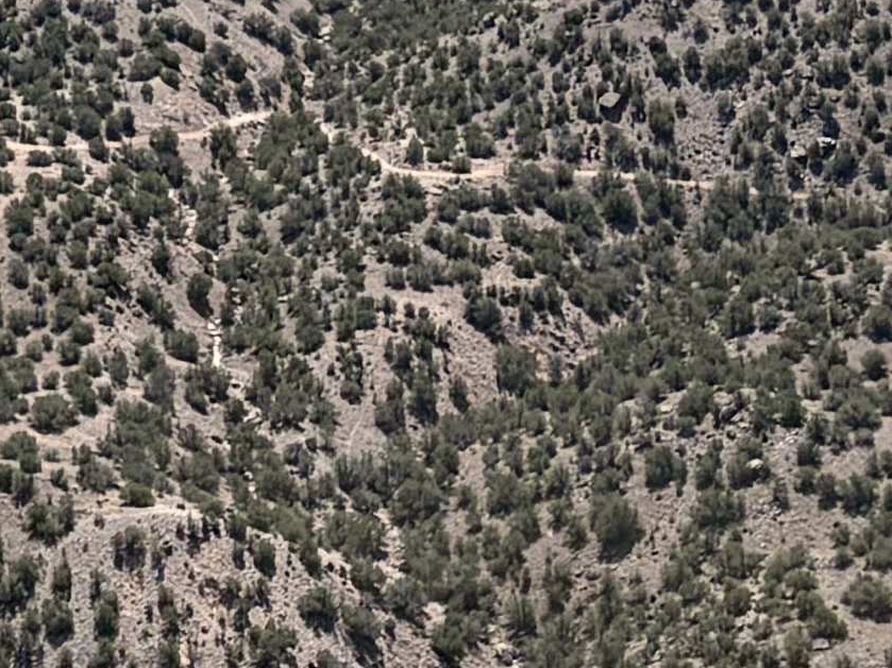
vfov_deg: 7.8
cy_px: -915
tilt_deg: -1.4
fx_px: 4560
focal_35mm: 177
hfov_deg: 10.0
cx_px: -1149
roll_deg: -1.7
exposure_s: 1/4608
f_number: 1.6
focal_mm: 5.96
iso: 50
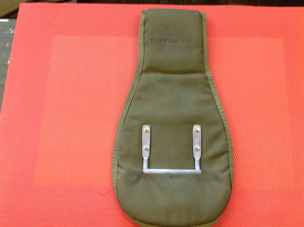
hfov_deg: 52.7
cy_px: 114
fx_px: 307
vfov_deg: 40.6
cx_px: 152
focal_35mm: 35
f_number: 2.4
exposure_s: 1/15
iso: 50
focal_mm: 4.28
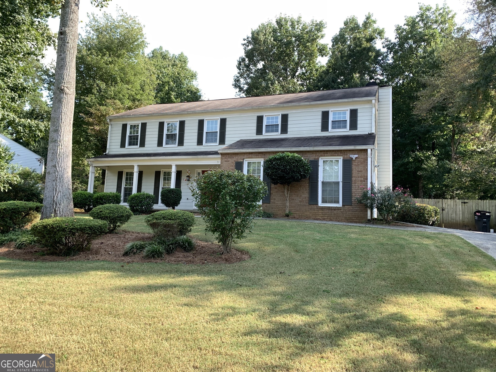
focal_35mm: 26
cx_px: 248
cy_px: 186
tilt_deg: +8.6
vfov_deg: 53.1
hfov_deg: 67.3
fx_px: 373
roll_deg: -2.7
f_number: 1.8
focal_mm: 4.25
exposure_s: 1/419
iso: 25
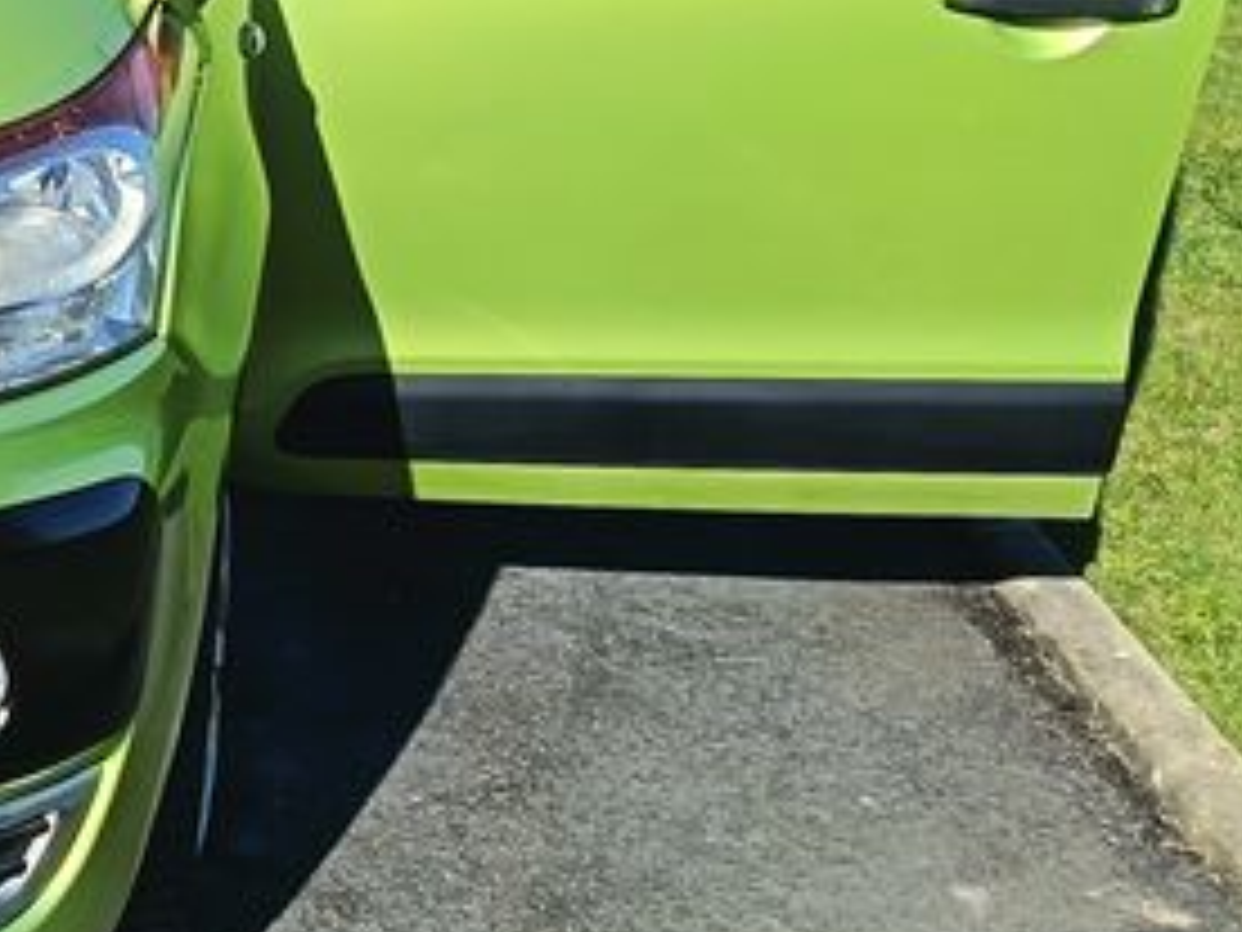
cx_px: -644
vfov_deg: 16.6
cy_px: 23
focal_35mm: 87
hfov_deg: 19.5
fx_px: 3122
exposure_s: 1/746
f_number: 1.75
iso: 104
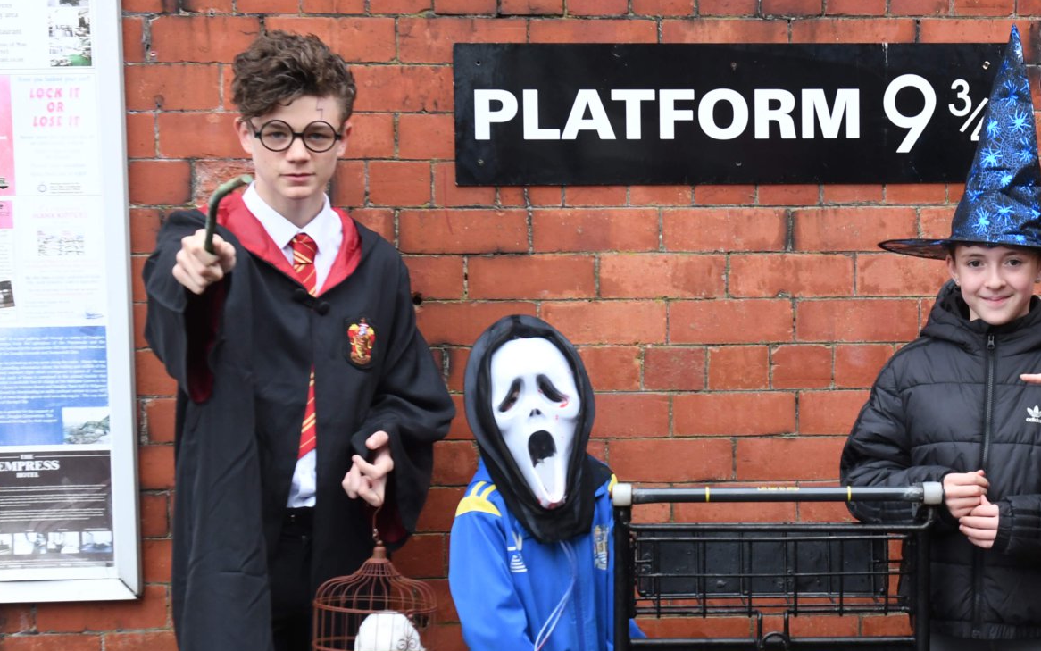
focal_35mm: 102
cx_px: 816
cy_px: 484
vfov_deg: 12.8
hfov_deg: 20.2
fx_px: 2894
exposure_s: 1/80
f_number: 4.5
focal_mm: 38
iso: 800
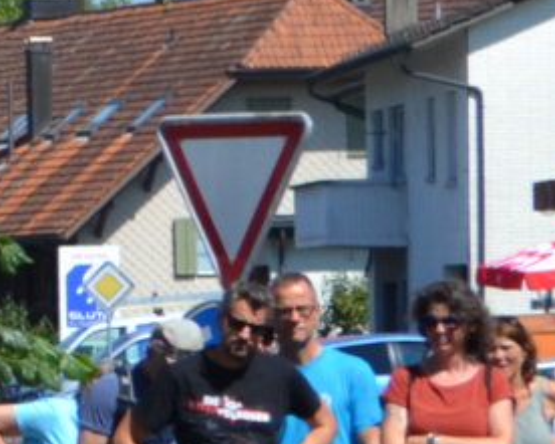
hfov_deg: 3.9
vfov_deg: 3.3
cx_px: -1347
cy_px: 523
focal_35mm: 469
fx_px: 7714
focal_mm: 45
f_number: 8
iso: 100
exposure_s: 1/250
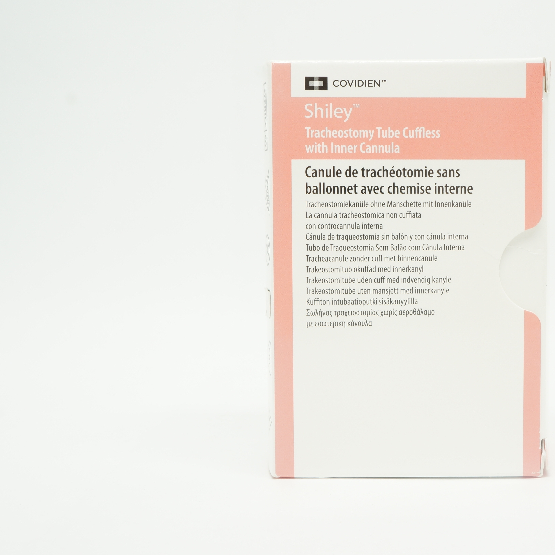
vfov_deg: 31.6
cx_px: 410
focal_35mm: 54
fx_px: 980
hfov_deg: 31.1
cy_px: 279
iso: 400
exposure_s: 1/15
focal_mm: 28
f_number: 11
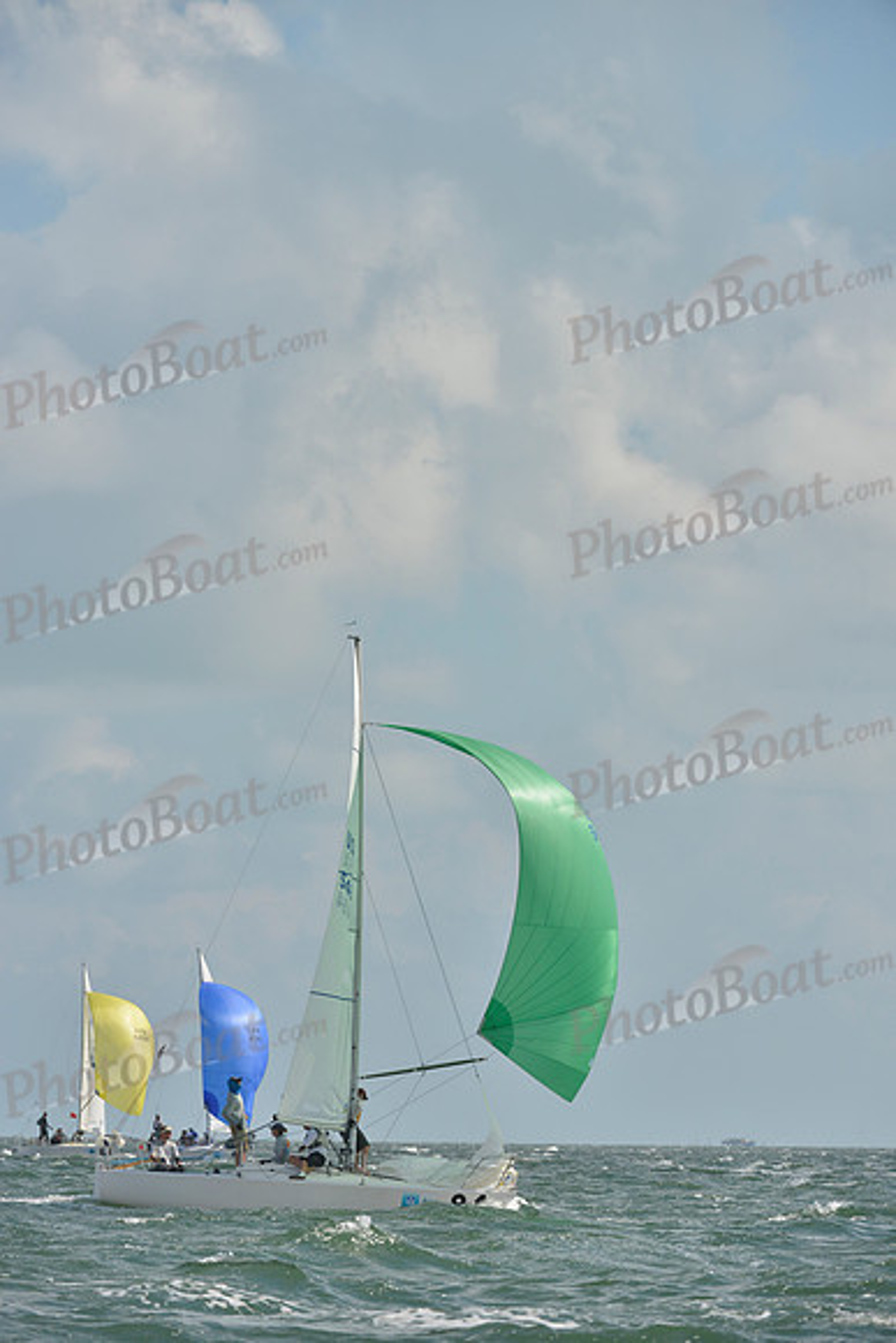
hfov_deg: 5.7
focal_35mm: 240
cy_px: 672
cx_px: 448
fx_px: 8954
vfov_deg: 8.6
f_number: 8
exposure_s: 1/1250
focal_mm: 240
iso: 280
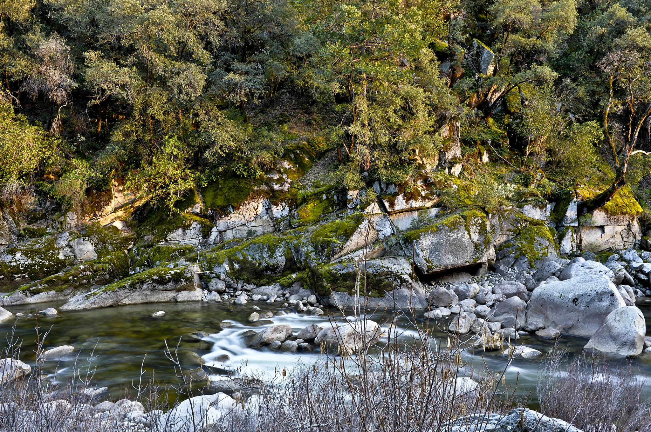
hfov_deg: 54.5
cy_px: 216
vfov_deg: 37.8
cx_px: 326
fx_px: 632
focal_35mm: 35
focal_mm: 35
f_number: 22
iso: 160
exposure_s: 2.5
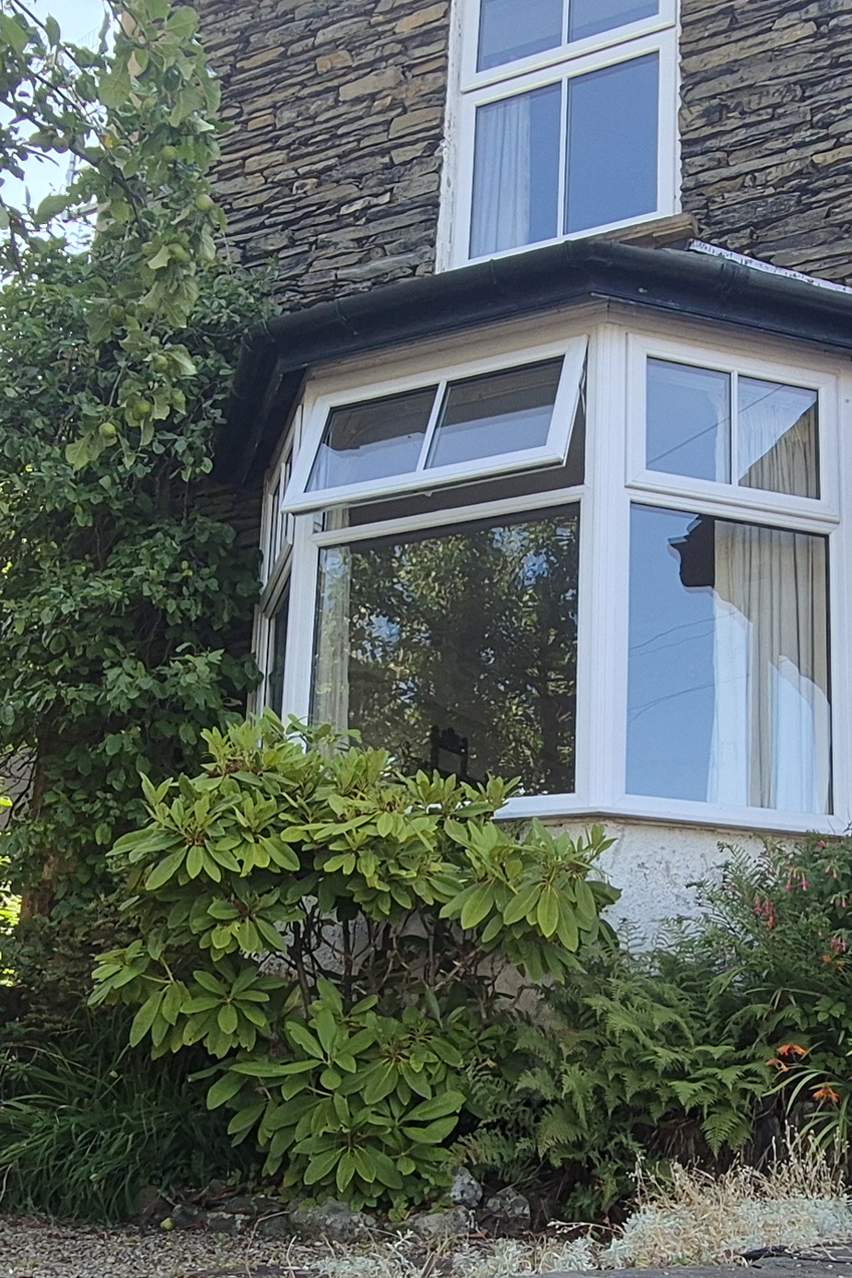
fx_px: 1384
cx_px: 526
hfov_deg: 34.1
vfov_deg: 49.3
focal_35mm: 39
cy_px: 745
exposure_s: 1/656
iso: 50
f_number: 2.2
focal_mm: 2.2
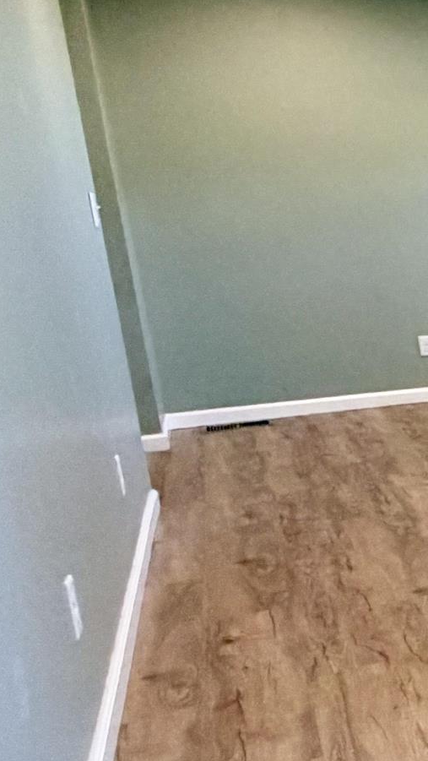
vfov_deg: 39.9
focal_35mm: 52
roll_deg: +0.4
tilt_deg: -10.0
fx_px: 1049
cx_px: 1265
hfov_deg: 11.7
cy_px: 377
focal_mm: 2.22
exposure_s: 1/120
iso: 250
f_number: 2.2
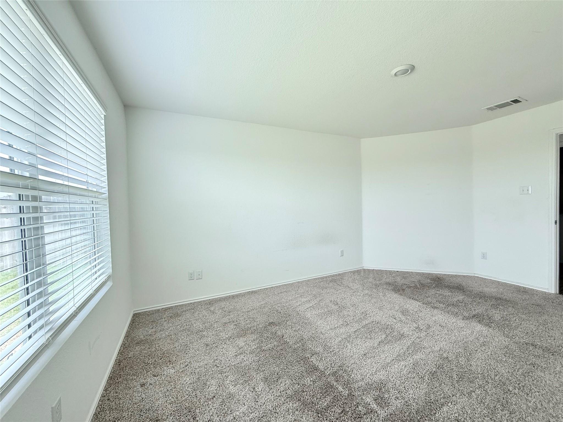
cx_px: 282
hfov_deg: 102.1
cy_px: 211
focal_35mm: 14
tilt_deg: -0.2
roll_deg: +0.8
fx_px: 228
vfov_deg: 85.7
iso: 80
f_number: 2.2
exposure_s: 1/99
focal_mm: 2.22
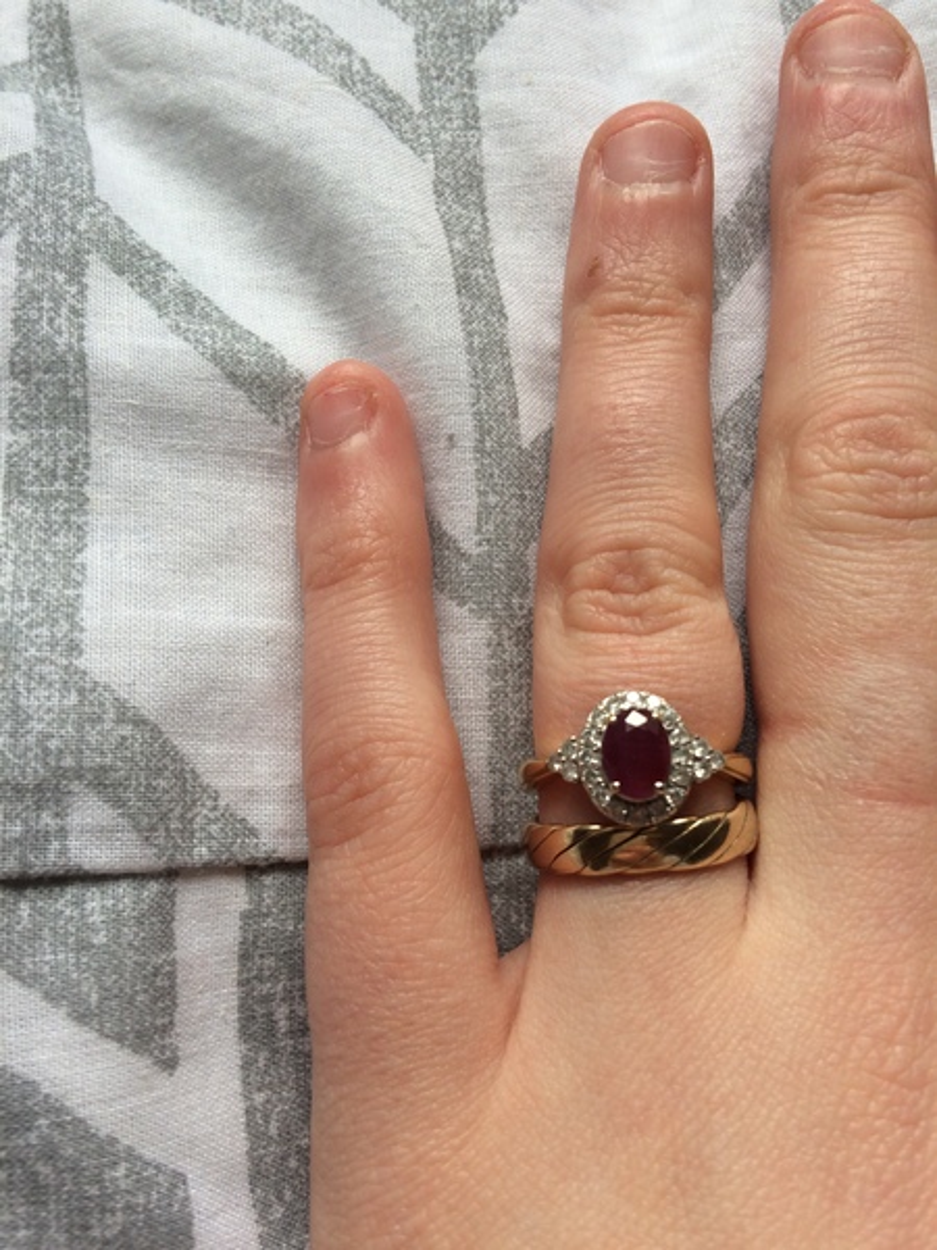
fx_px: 1047
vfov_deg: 61.7
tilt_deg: -63.9
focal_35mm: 29
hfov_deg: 48.2
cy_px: 625
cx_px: 468
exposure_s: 1/109
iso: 32
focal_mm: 4.15
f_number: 2.2
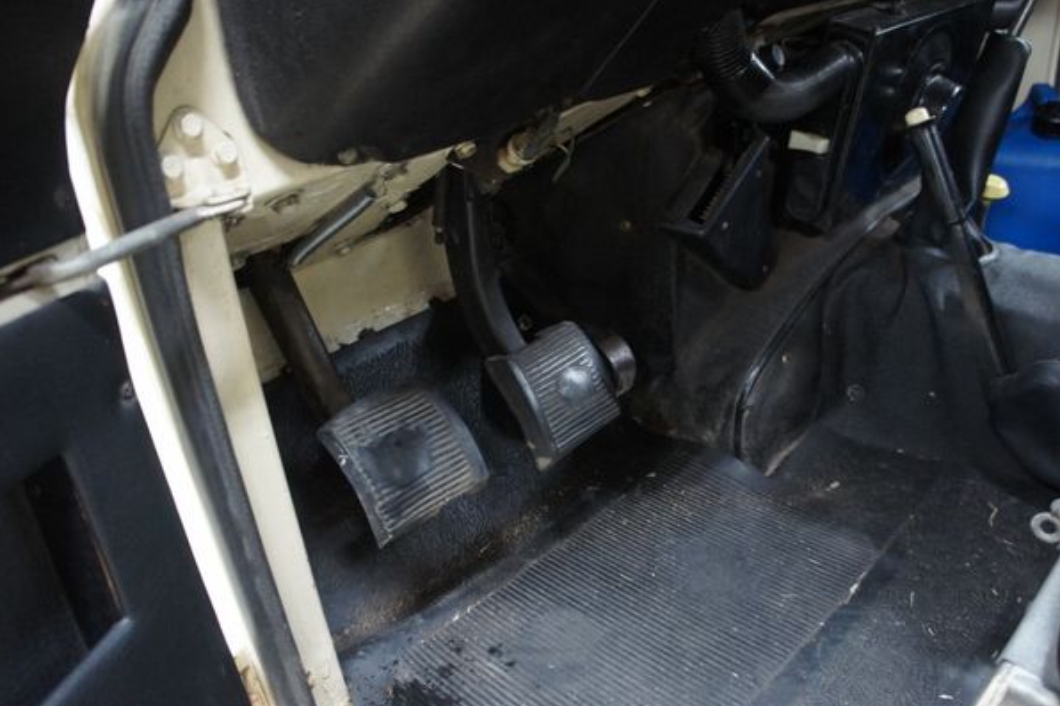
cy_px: 372
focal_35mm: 29
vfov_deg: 44.9
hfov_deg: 63.6
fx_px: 854
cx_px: 564
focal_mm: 18
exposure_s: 1/13
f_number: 3.5
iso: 1600
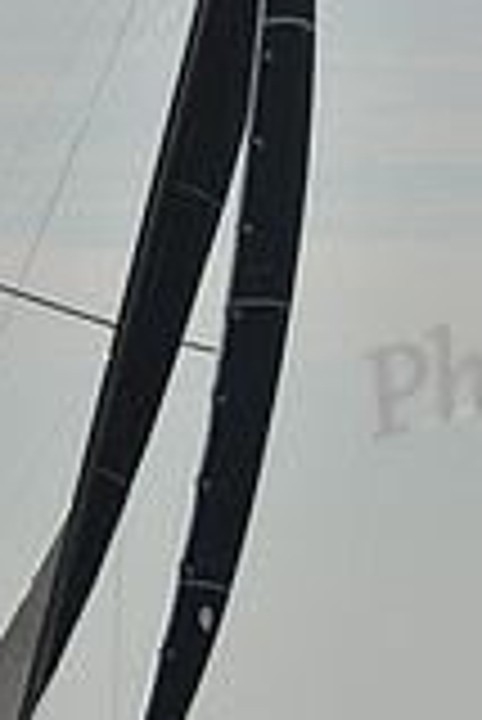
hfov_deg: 2.1
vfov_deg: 3.1
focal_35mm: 670
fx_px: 13426
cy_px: 153
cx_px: 133
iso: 250
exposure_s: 1/640
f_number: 7.1
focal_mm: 185
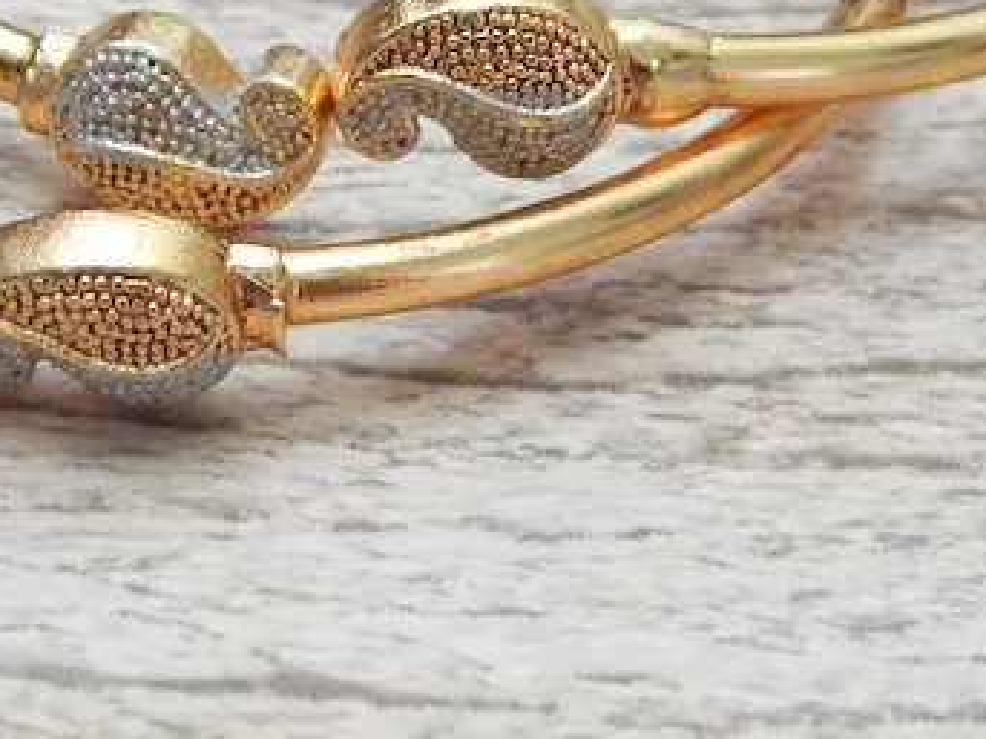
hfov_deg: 14.1
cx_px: 305
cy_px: 276
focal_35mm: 140
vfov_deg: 10.6
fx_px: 3986
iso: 320
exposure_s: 1/30
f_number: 3.7
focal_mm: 8.6
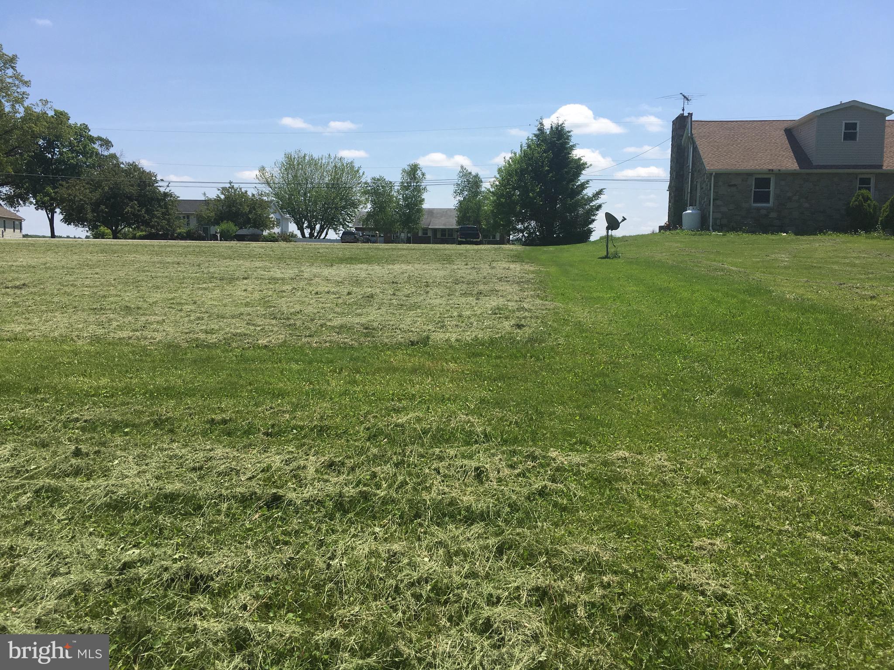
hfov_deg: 61.7
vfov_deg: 48.2
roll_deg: -1.1
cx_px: 447
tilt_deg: -5.4
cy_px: 335
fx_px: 749
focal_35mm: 29
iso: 25
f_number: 2.2
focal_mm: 4.15
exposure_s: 1/2198
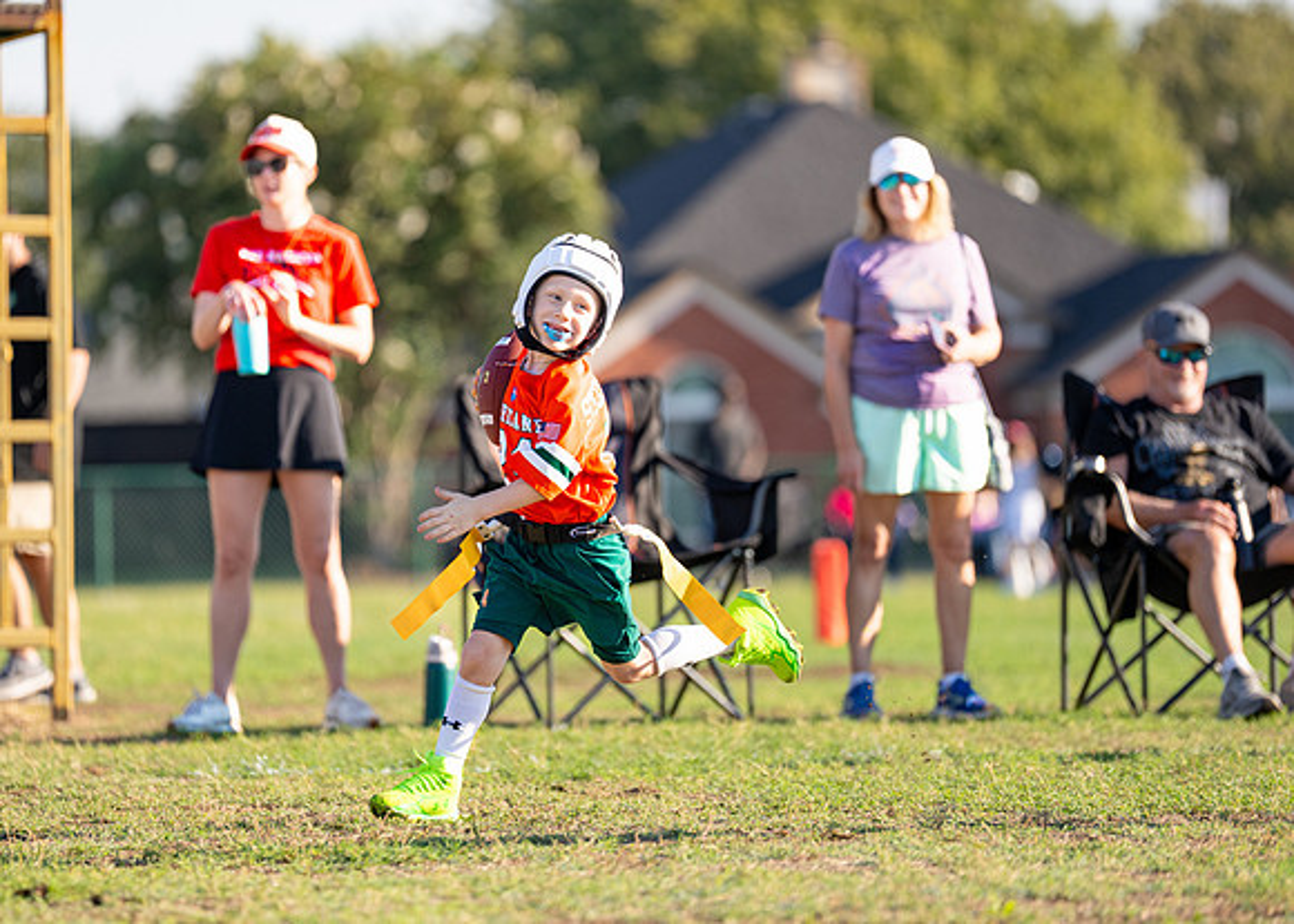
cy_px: 414
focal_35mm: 254
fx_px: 9349
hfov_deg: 7.9
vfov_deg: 5.7
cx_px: 503
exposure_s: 1/2000
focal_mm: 200
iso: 250
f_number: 2.8
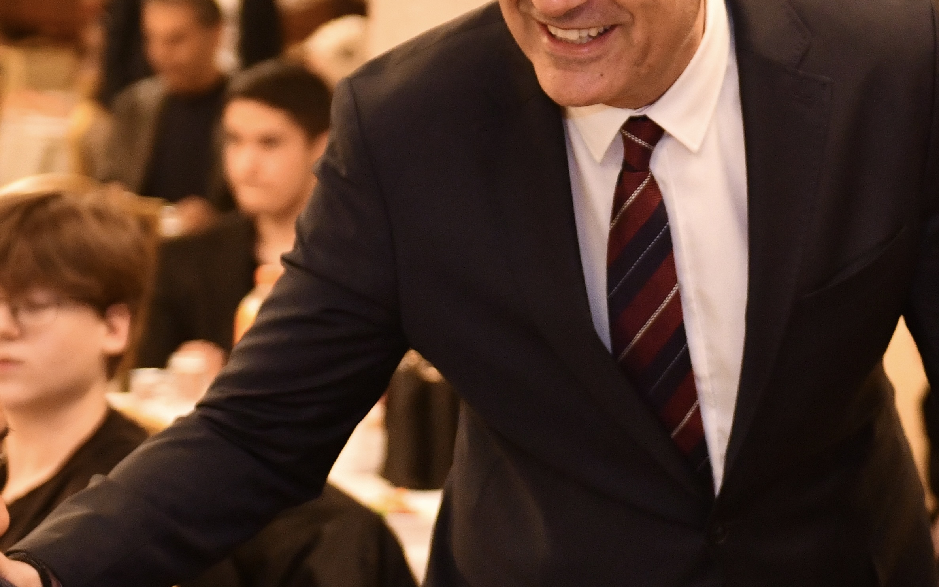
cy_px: 358
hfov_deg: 11.6
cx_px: 823
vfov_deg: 7.3
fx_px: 4581
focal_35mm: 179
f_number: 2.8
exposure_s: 1/250
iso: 1250
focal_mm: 55
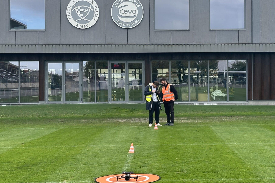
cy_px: 82
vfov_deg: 19.2
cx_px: 165
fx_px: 542
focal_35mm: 71
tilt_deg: +0.6
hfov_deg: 28.4
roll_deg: +0.4
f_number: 1.78
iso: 64
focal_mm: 6.86
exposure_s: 1/823
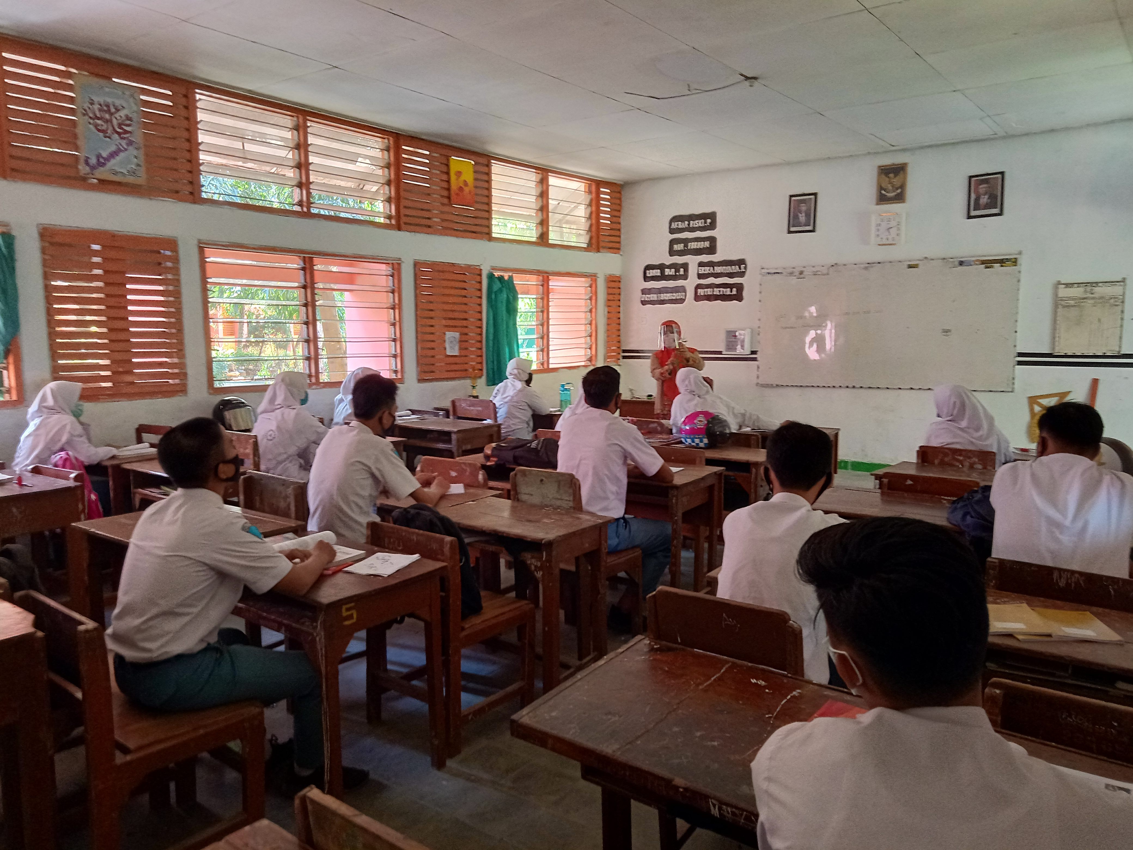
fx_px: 851
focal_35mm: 26
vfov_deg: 53.1
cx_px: 566
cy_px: 425
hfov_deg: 67.3
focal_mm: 3.46
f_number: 2.2
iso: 593
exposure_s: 1/25
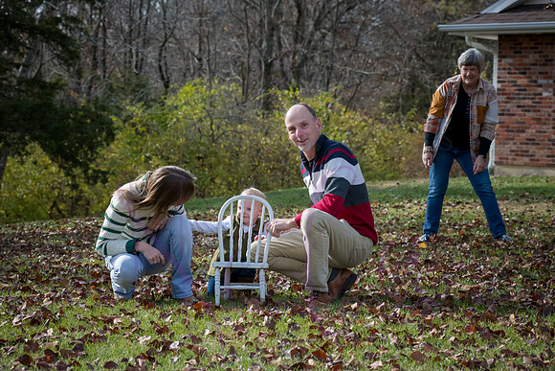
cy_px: 186
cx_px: 278
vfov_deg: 13.7
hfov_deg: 20.4
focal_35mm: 100
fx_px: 1542
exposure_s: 1/500
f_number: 8
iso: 400
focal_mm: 100
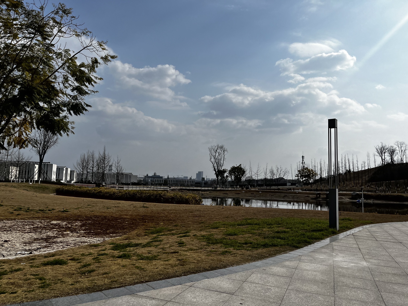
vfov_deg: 53.1
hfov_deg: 67.3
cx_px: 204
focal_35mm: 26
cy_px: 153
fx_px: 306
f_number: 1.6
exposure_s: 1/10870
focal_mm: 5.1
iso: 50
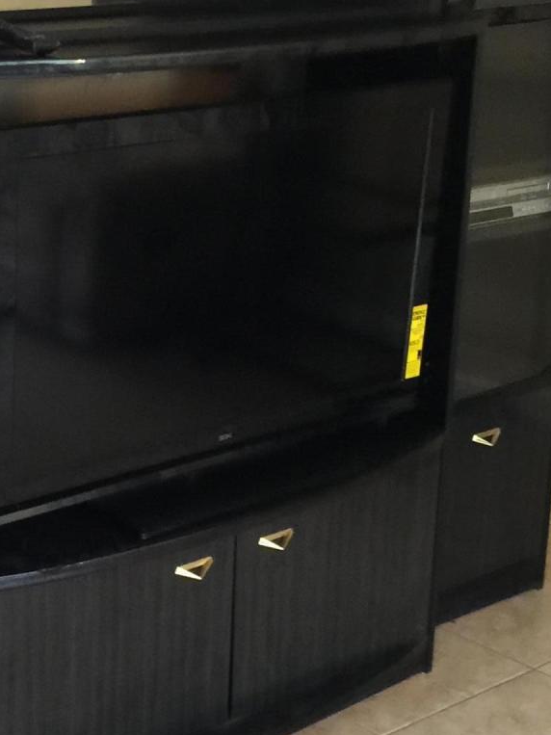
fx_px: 1613
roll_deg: -3.3
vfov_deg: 25.6
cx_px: 104
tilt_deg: -21.0
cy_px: 455
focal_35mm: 76
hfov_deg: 19.2
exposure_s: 1/4
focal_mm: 4.15
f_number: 2.2
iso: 80
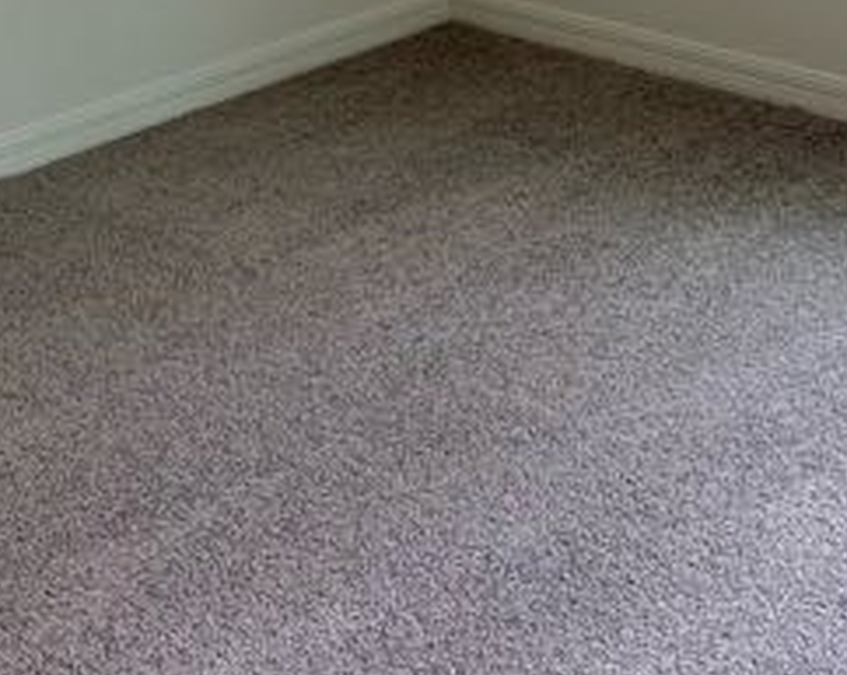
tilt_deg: -4.8
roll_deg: +2.1
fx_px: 2028
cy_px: -404
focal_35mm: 81
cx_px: 567
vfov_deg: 16.8
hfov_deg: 23.5
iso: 100
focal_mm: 6.76
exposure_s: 1/272
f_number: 1.78
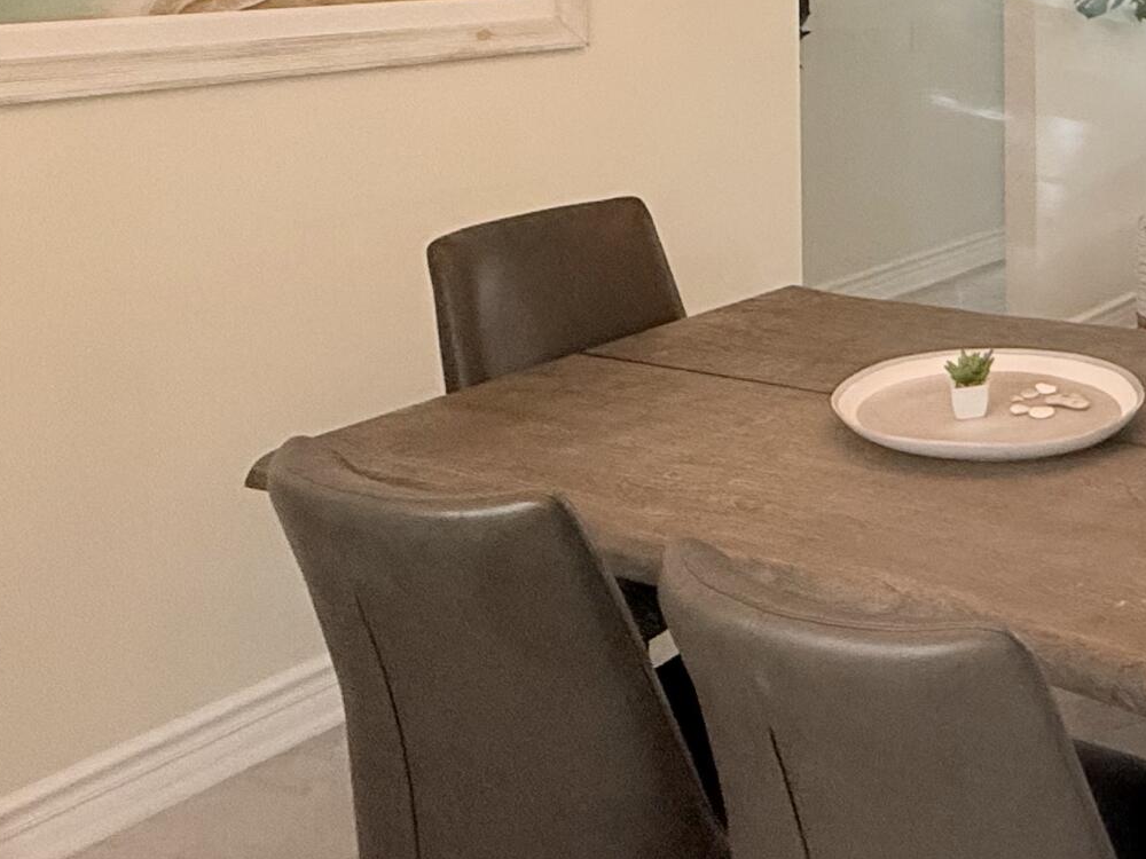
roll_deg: -0.2
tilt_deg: -1.8
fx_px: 1390
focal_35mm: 42
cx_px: 1445
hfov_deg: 34.0
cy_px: -41
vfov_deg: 31.2
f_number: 2.2
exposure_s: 1/60
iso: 200
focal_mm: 2.22
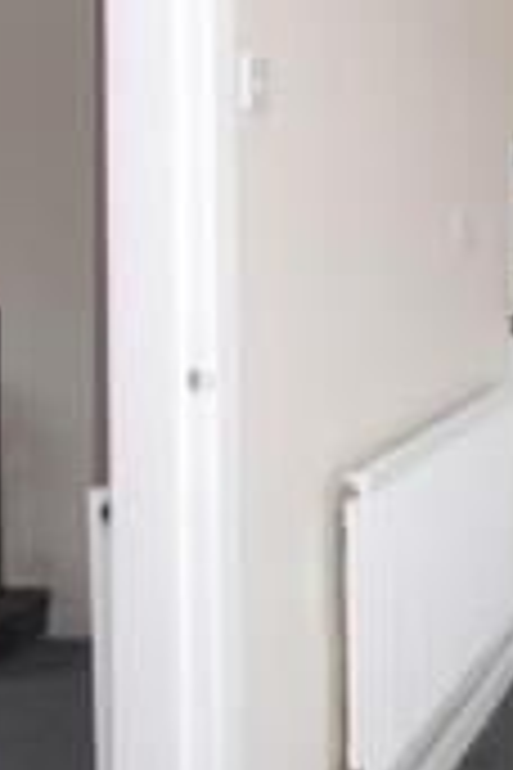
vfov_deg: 28.7
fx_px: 1475
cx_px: 821
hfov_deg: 17.3
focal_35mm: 69
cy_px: 178
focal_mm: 12
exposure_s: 1/60
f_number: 4
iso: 200
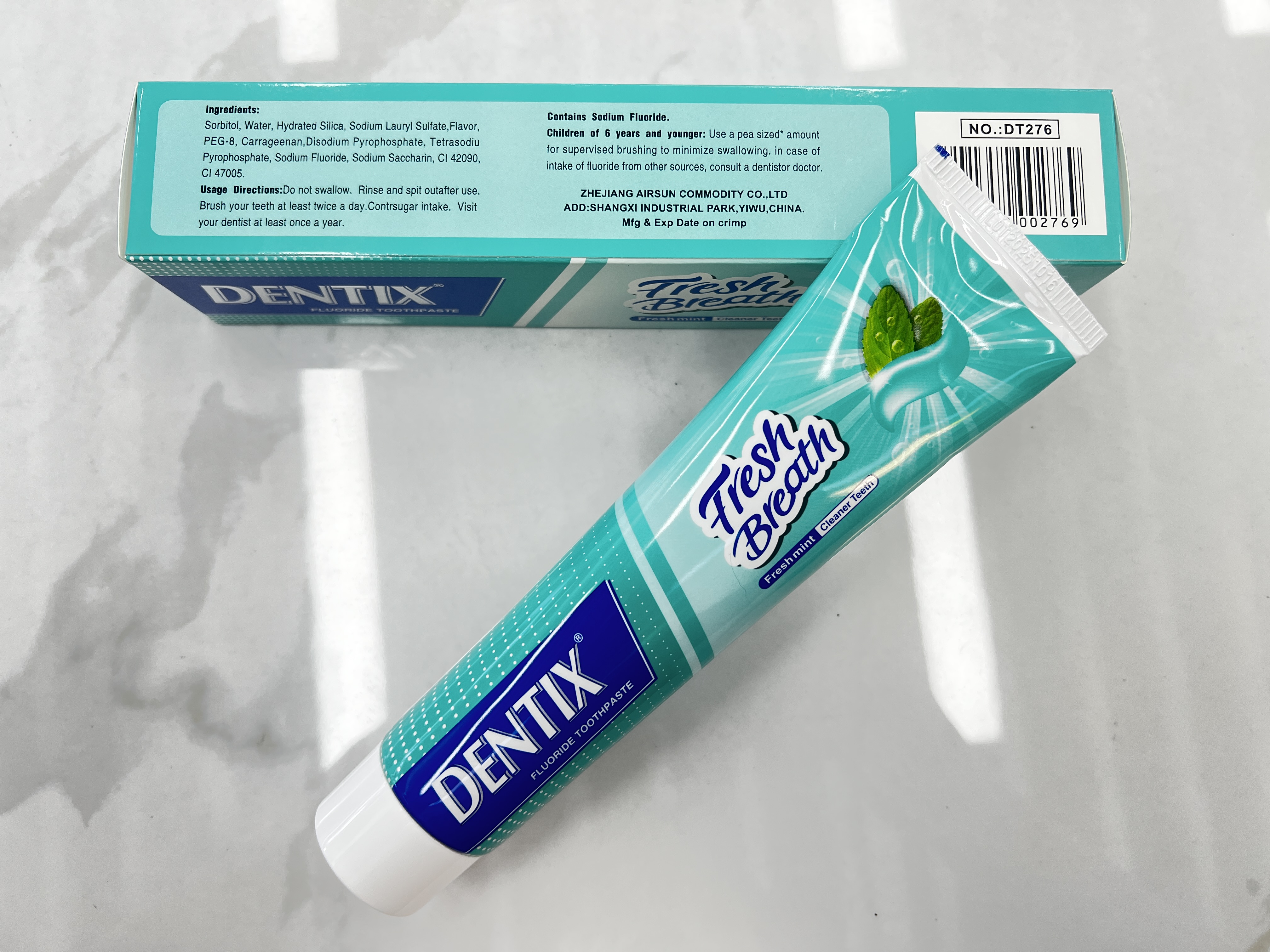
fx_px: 954
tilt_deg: -82.8
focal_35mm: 26
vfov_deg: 53.1
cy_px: 476
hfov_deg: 67.3
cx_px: 635
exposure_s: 1/100
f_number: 1.5
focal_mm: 5.7
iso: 100
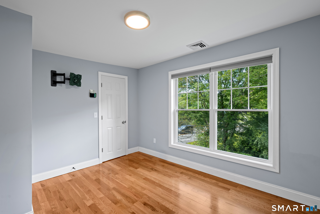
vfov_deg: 75.5
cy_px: 107
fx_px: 138
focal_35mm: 16
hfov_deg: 98.5
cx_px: 160
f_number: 9
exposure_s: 1/2.5
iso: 320
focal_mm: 15.5
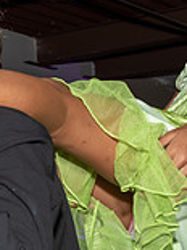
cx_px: 84
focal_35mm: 175
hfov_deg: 8.5
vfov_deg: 11.3
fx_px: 1262
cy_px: 173
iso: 400
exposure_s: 1/250
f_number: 5.6
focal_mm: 26
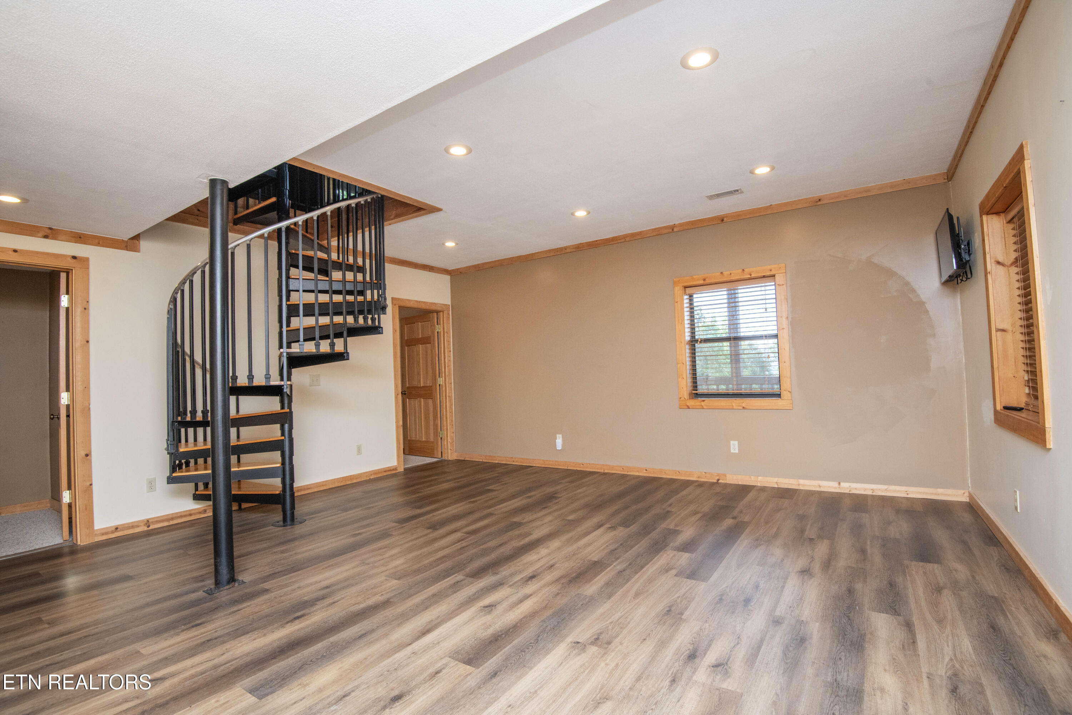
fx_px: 476
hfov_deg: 96.7
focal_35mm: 16
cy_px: 358
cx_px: 536
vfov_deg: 73.7
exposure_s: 1/60
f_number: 9
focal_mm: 16
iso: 400
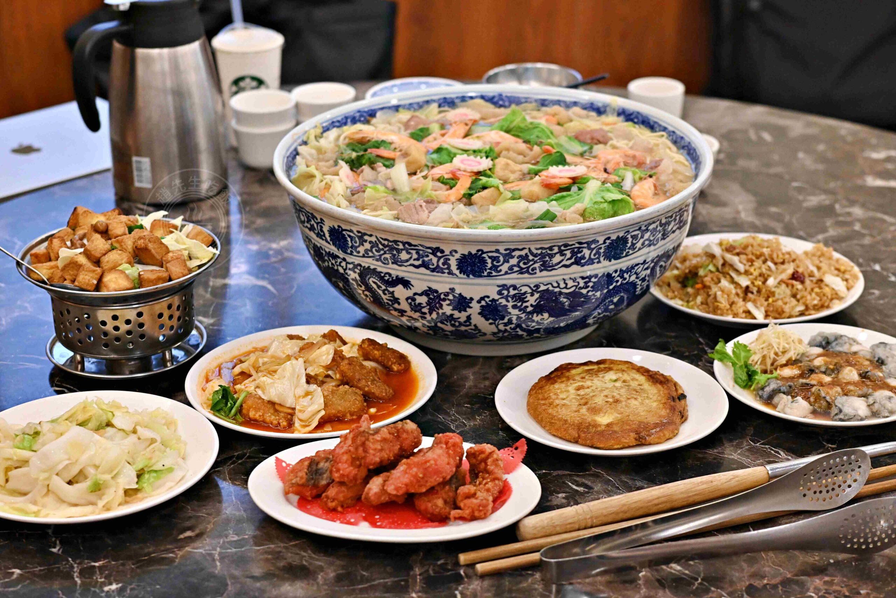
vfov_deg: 18.2
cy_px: 299
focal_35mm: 75
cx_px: 448
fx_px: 1867
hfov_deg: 27.0
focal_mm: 50
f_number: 3.2
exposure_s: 1/200
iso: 1800
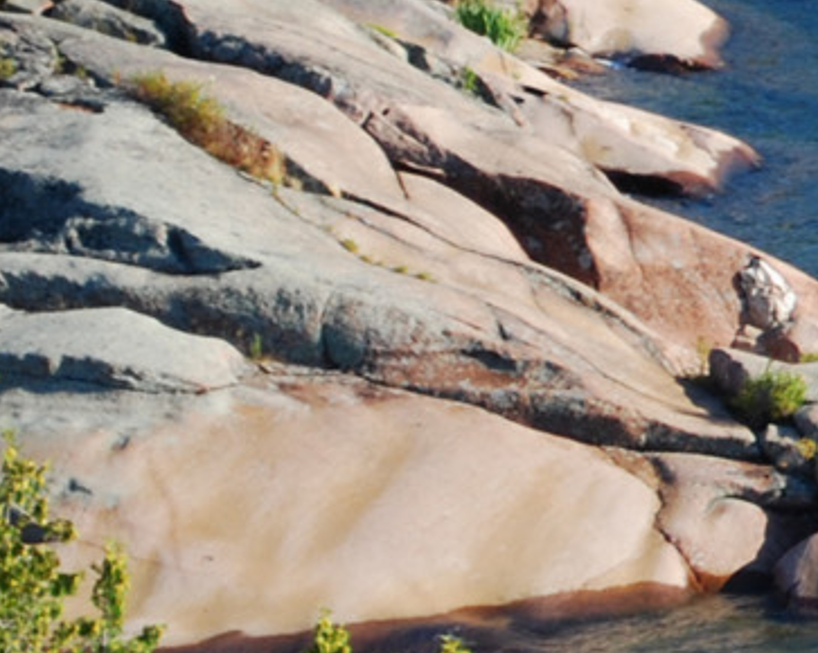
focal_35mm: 428
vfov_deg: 3.6
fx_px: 10346
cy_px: -438
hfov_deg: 4.4
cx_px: 1904
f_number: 5.6
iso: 200
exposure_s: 1/100
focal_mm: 55
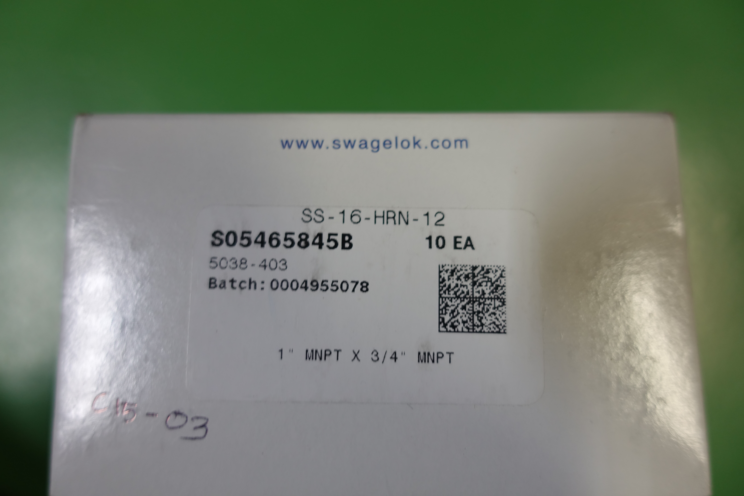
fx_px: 496
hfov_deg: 73.7
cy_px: 248
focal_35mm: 24
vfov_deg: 53.1
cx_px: 372
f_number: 2
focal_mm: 8.8
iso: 125
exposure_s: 1/30
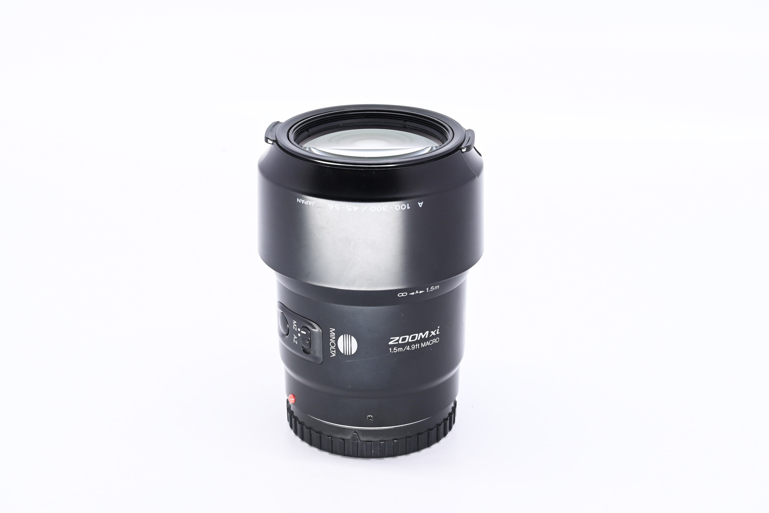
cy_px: 256
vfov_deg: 18.2
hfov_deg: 27.0
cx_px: 384
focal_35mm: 75
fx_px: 1602
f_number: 9
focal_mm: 50
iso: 500
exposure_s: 1/125
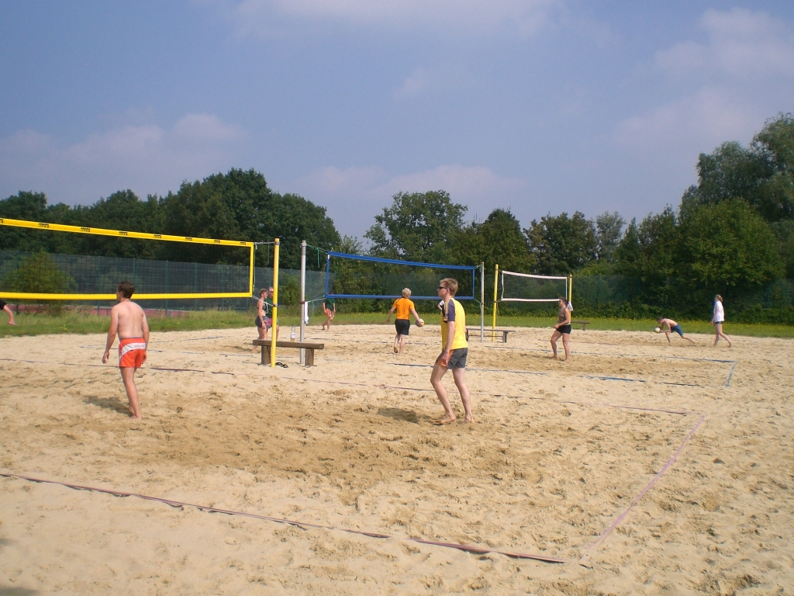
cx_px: 397
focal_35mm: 38
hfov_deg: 49.0
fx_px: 872
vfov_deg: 37.7
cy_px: 298
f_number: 4.4
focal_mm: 6.3
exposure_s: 1/640
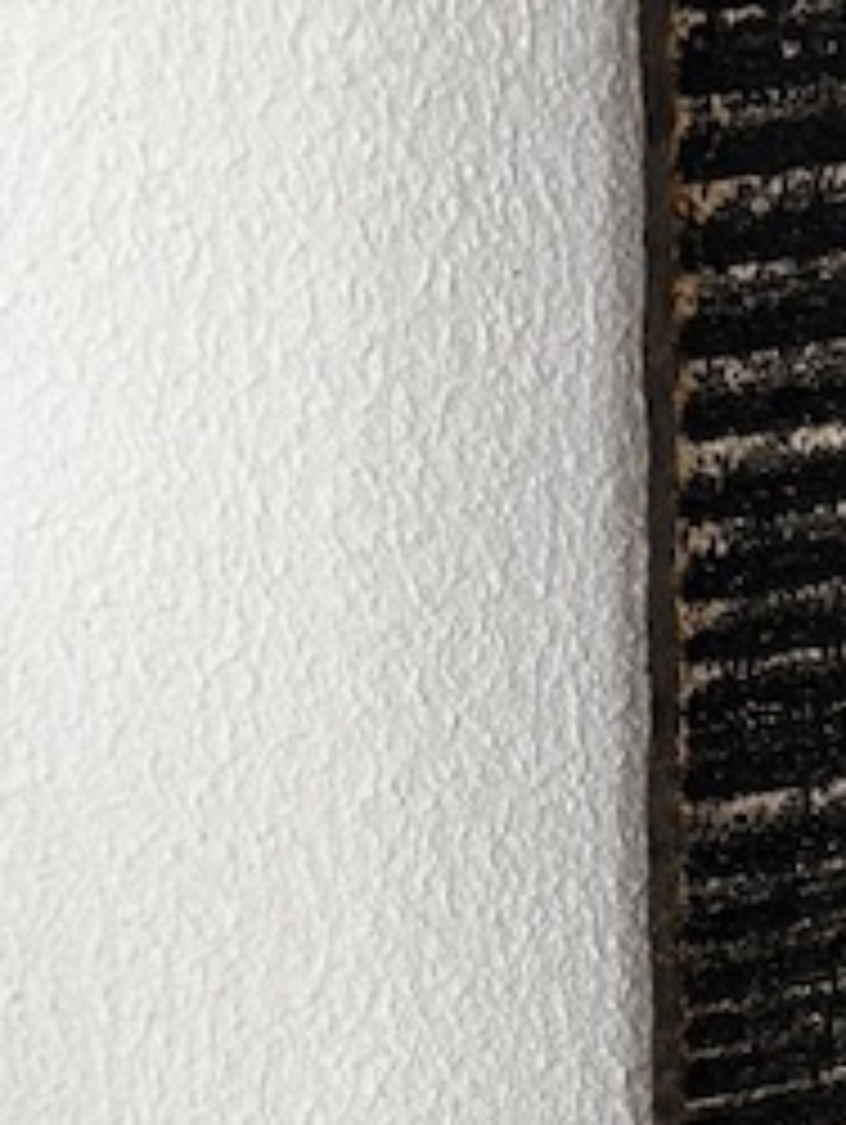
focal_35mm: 133
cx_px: 1719
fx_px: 4327
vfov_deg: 14.0
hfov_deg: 10.3
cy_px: 1652
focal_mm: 5.96
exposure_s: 1/64
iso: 125
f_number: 1.6
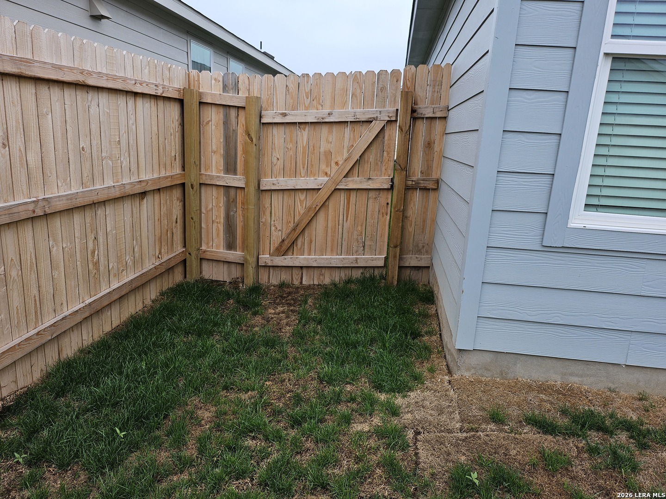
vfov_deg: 56.8
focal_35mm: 24
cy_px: 250
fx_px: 462
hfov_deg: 71.6
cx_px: 333
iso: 50
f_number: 1.8
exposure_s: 1/189
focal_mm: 5
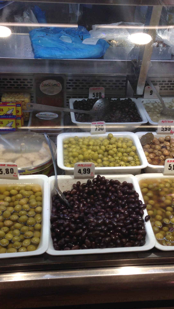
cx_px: 98
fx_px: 394
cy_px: 155
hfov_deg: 24.9
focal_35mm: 48
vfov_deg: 42.9
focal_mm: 4.12
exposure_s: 1/133
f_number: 2.4
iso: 50
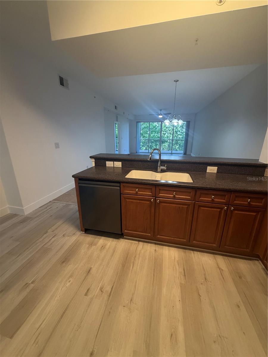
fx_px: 145
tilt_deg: -17.4
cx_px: 134
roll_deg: +0.3
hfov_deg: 85.7
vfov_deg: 102.1
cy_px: 178
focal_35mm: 14
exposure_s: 1/120
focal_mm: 2.22
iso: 320
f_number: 2.2
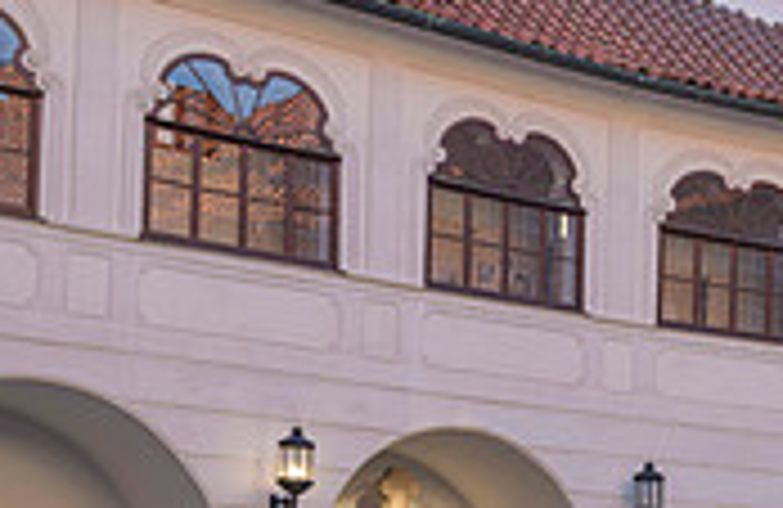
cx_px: 914
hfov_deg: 20.2
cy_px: 595
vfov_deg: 13.6
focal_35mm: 96
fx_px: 2071
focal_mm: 28
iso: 200
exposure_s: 1/60
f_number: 6.3
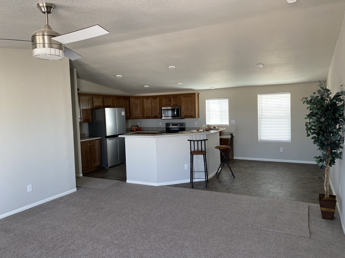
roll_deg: +2.0
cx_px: 172
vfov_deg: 53.1
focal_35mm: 26
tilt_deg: -4.9
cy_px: 129
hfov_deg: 67.3
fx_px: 259
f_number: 1.8
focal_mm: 4.25
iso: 125
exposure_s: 1/121
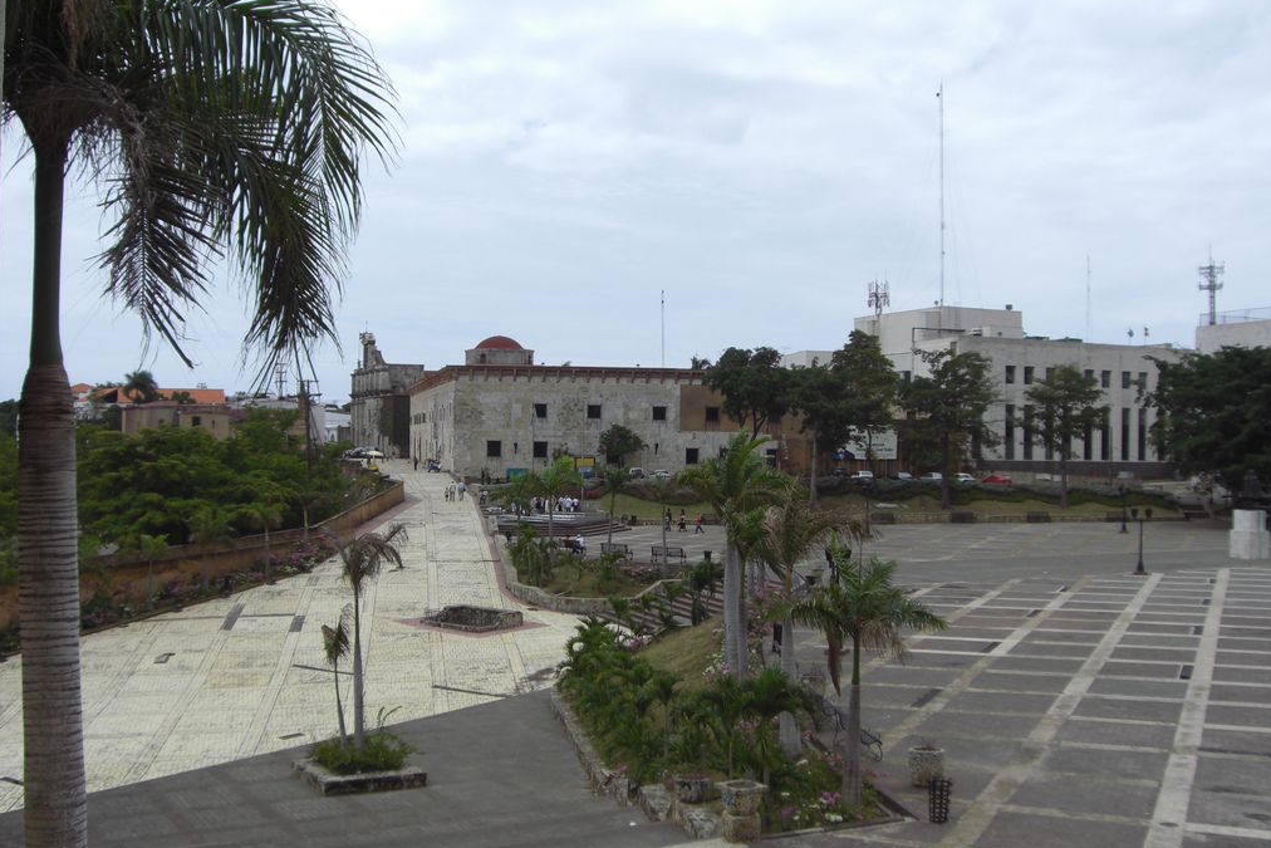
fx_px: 1412
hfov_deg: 48.5
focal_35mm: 40
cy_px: 430
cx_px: 641
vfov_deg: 33.4
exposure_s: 1/200
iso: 64
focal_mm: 6.2
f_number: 8
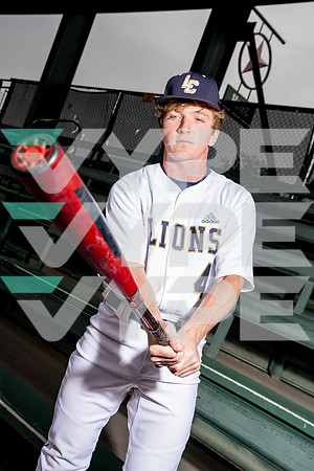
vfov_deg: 47.4
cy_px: 236
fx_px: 536
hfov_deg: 32.6
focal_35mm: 41
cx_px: 157
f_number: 6.3
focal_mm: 41
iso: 200
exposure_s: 1/250
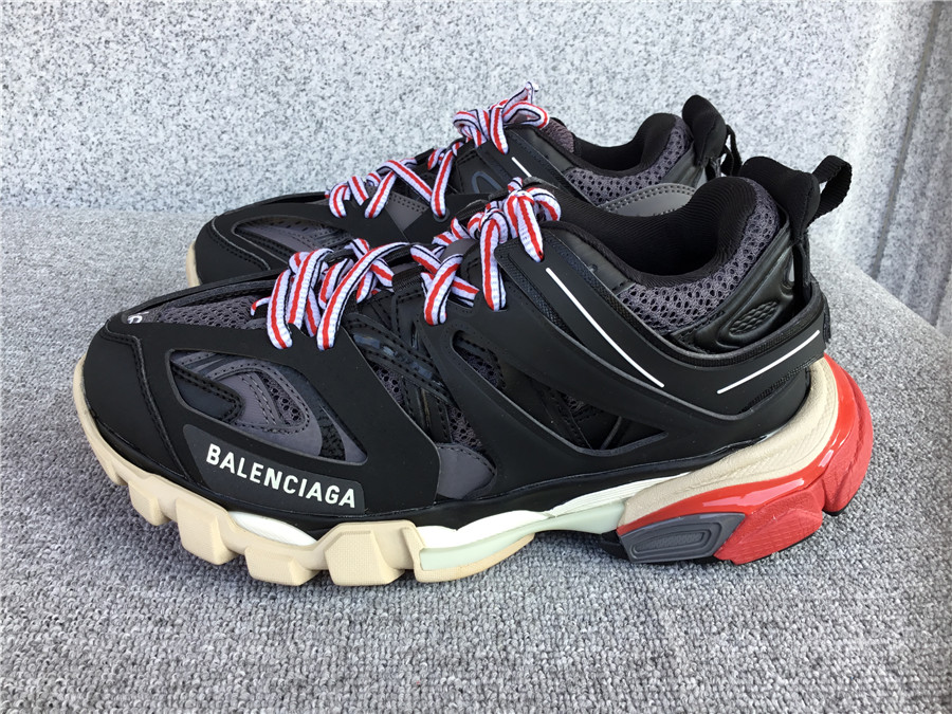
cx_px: 476
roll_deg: -2.3
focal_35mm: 31
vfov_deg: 45.4
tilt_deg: -25.2
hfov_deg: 58.4
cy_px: 357
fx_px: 853
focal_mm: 3.3
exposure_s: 1/106
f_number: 2.4
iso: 25
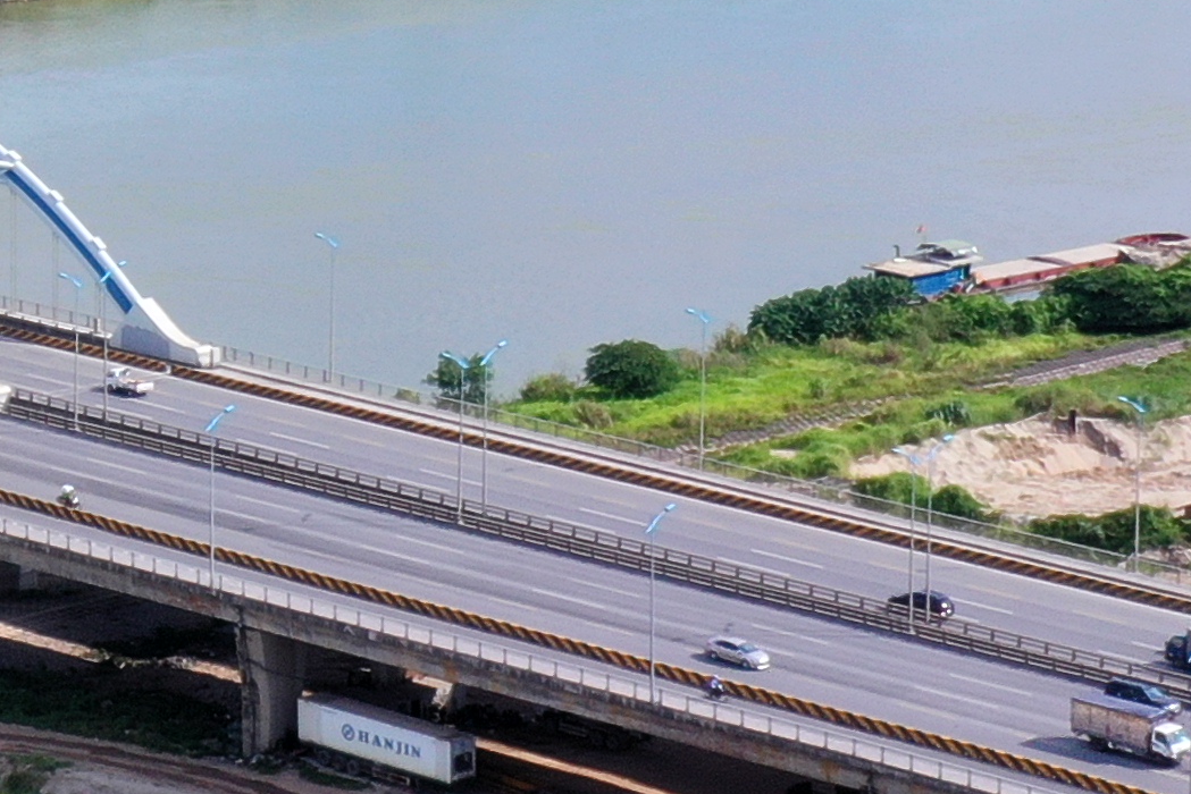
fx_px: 4831
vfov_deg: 9.3
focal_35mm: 146
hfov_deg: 13.1
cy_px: -90
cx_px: -699
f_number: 10
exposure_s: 1/160
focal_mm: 10.26
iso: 100
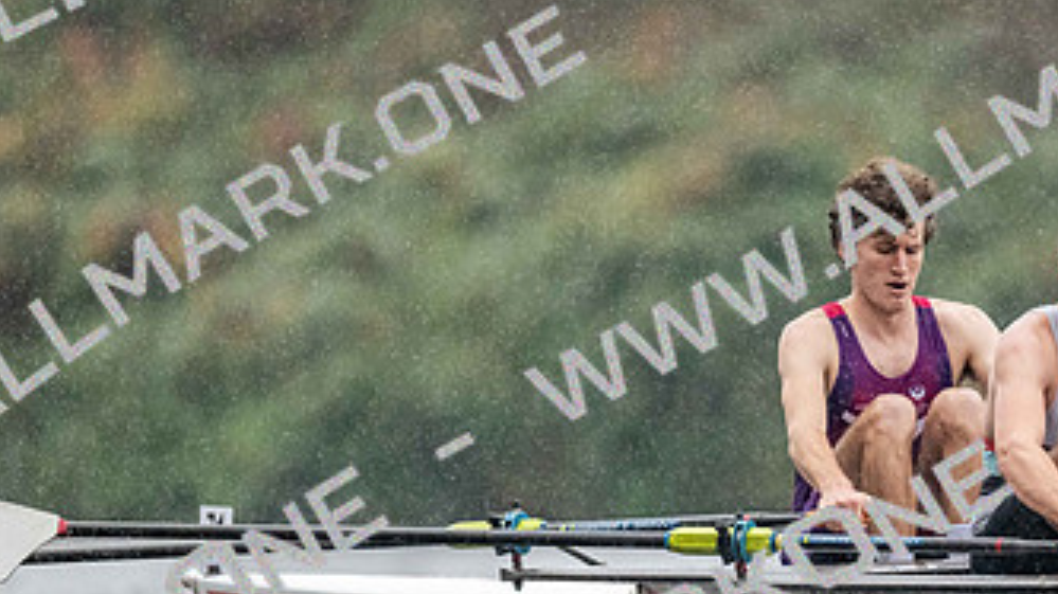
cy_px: 430
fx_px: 30679
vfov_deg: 1.1
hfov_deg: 2.0
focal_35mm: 1094
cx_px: 918
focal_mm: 600
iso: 4500
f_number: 4
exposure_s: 1/2500
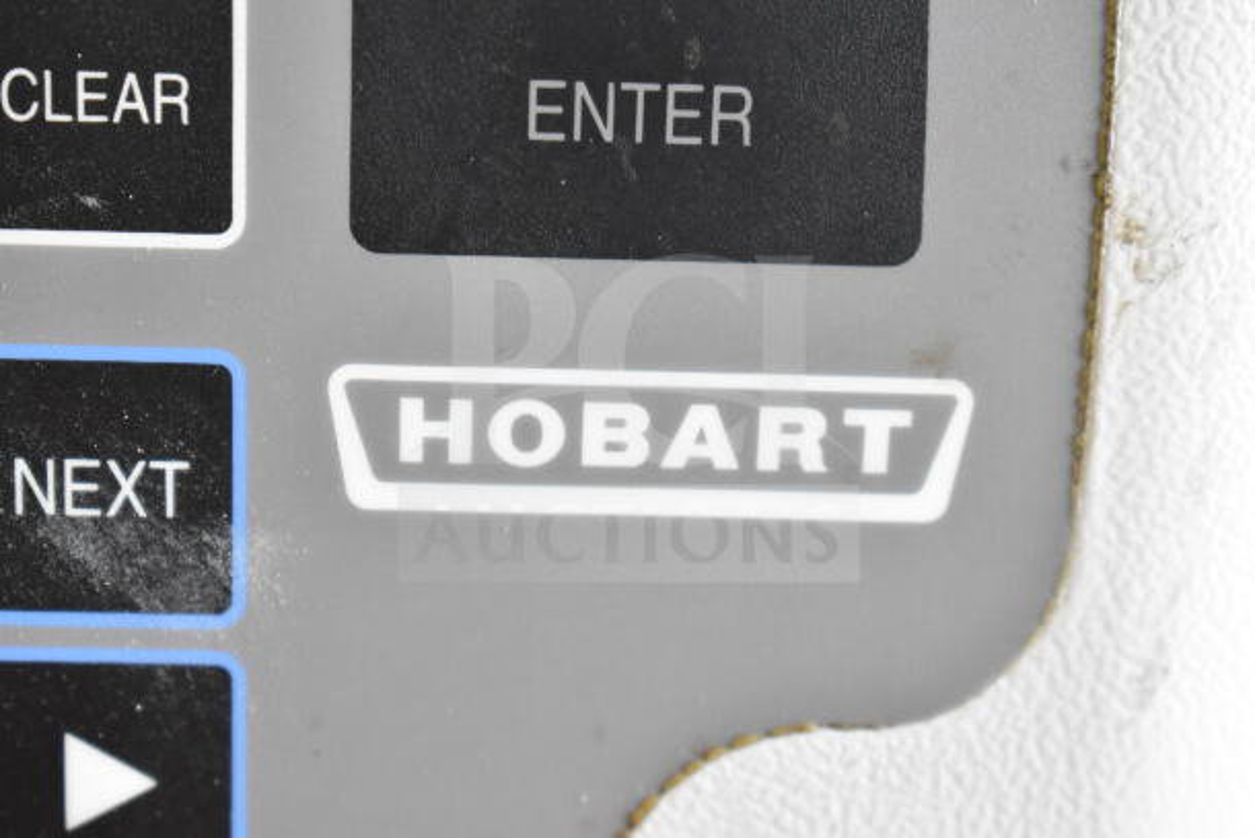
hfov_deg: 24.6
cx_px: 628
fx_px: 2877
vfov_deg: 16.6
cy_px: 419
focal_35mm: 82
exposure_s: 1/100
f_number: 5.6
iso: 2500
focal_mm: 55
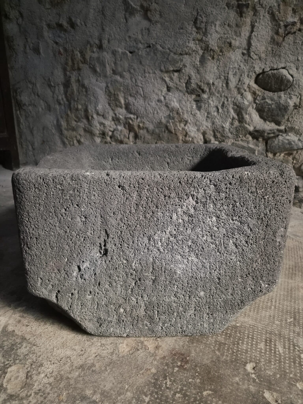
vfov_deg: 73.9
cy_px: 202
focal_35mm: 23
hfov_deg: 58.9
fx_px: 268
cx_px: 152
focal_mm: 5.4
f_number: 1.8
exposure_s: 1/100
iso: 1250
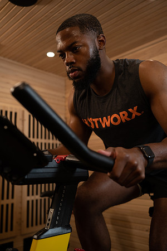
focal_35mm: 35
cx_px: 84
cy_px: 126
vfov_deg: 54.4
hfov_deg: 37.9
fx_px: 244
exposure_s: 1/160
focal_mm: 35
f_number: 2.8
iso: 400
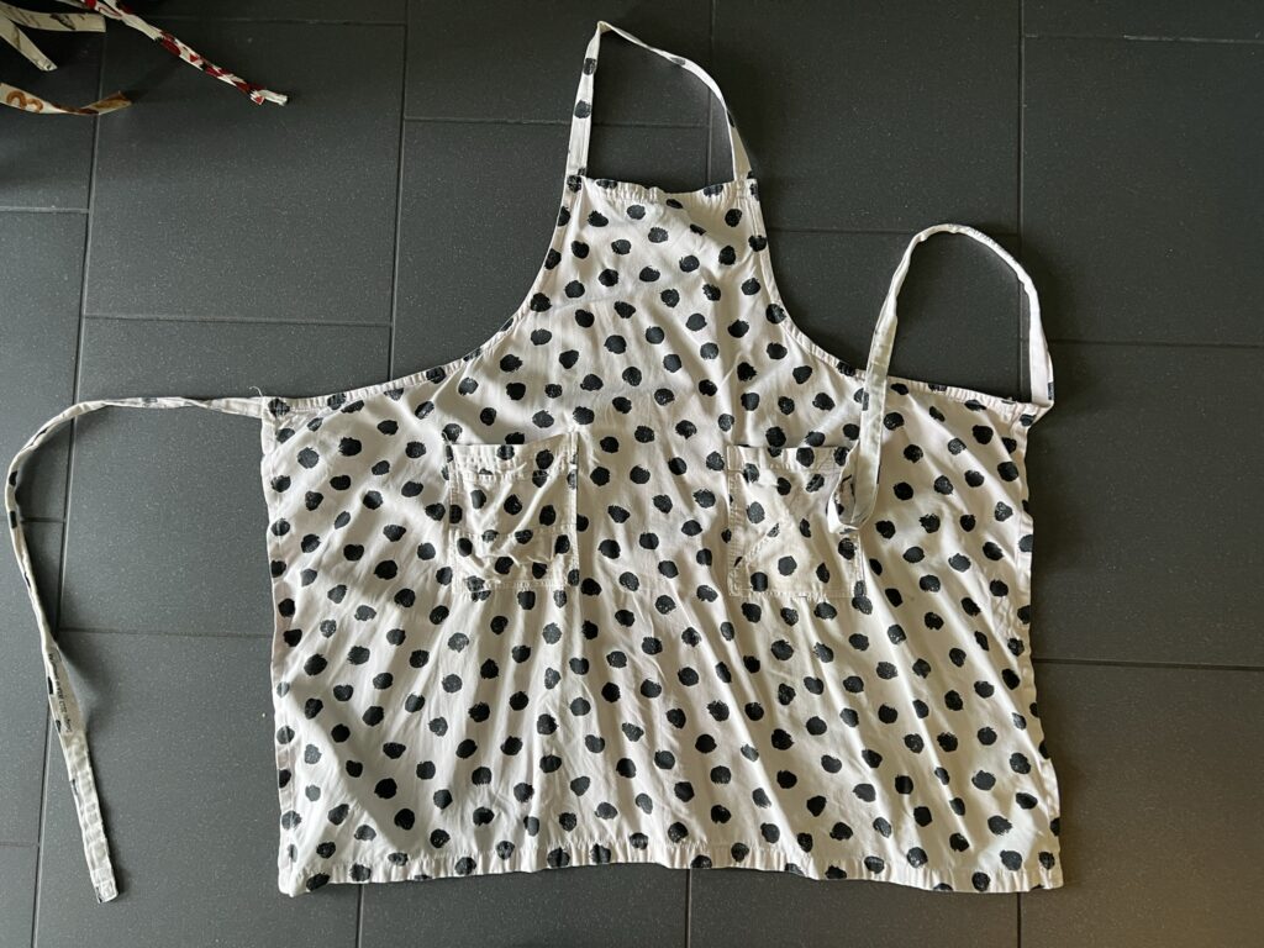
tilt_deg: -85.7
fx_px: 949
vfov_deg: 53.1
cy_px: 474
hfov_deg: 67.3
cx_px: 632
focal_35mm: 26
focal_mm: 5.7
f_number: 1.5
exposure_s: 1/50
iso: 200
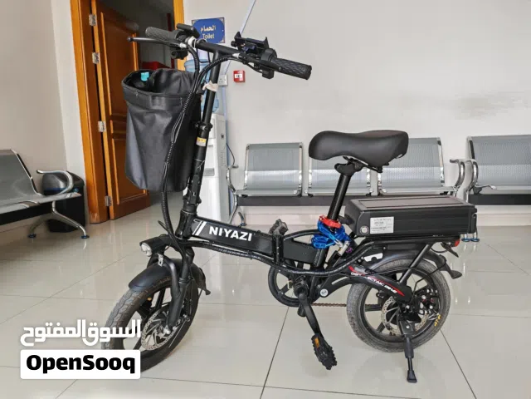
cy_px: 200
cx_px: 266
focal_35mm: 27
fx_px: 414
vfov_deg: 51.4
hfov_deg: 65.3
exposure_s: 1/100
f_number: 1.9
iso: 200
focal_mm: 6.12
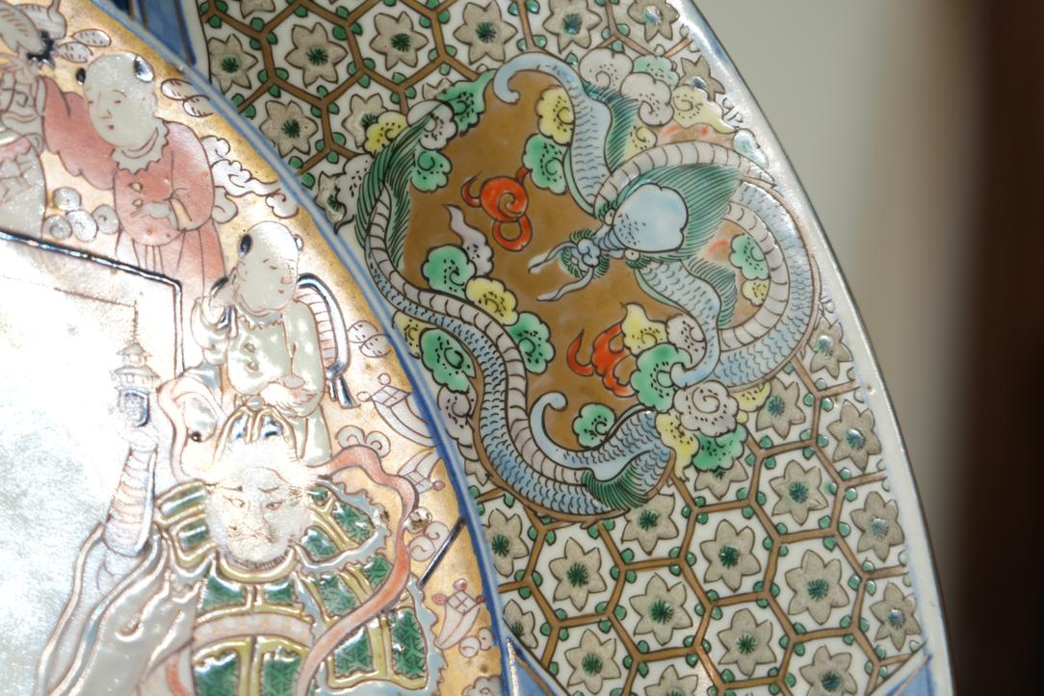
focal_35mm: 98
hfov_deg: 20.8
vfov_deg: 14.0
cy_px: 348
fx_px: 2842
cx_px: 522
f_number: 4
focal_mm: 98
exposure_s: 1/100
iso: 800
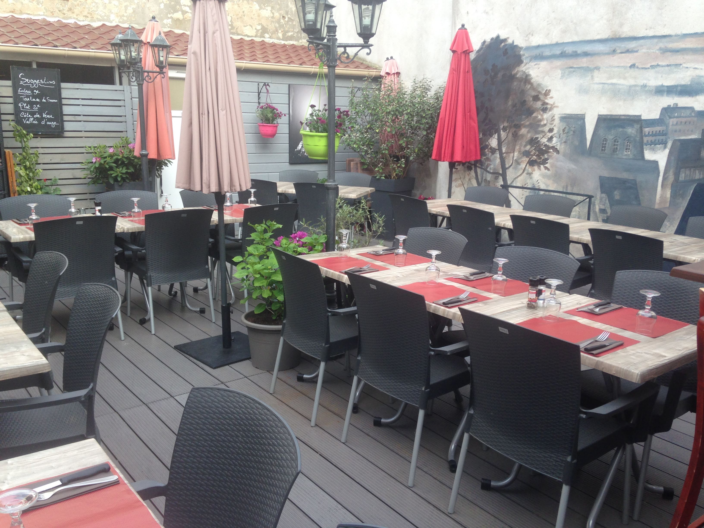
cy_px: 264
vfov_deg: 42.9
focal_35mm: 33
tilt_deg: -13.2
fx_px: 671
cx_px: 352
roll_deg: -1.8
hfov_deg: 55.4
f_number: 2.4
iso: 50
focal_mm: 4.12
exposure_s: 1/120
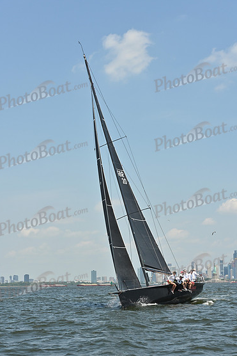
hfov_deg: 18.7
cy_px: 177
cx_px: 121
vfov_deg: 27.7
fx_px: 720
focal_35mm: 73
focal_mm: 70
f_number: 8
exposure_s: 1/1250
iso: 320
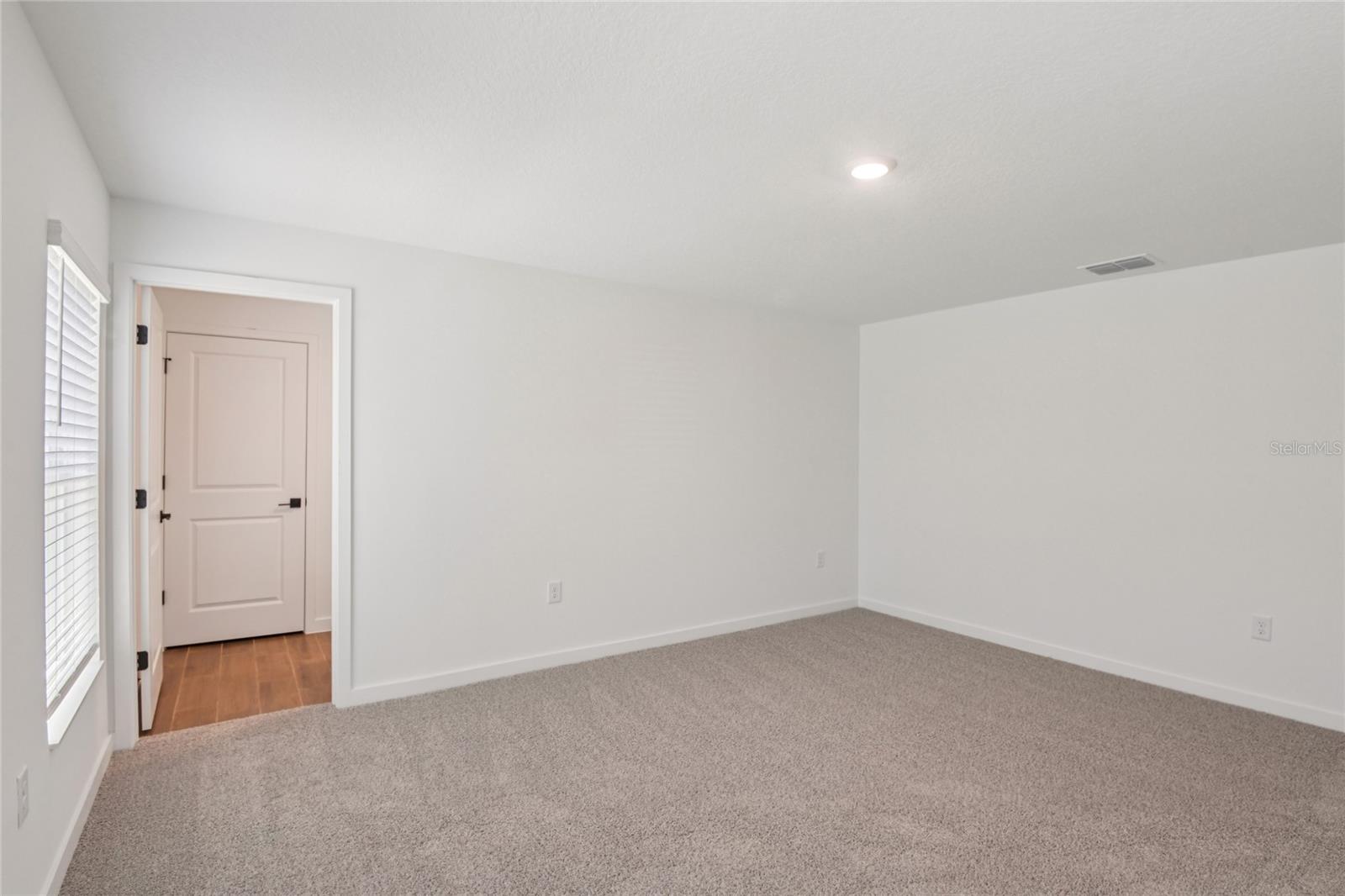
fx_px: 598
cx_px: 672
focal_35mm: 16
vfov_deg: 73.7
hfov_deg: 96.7
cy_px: 448
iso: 400
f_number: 8
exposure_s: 1/25
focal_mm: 16
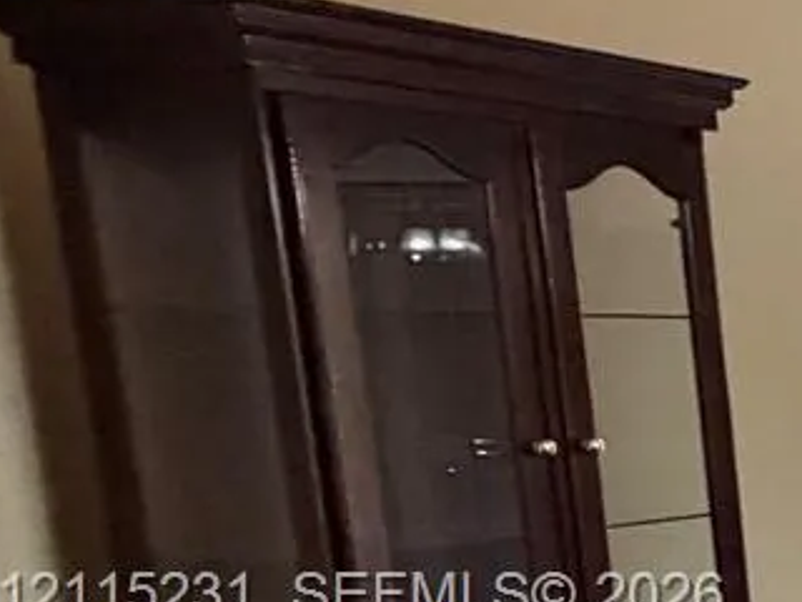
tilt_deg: -9.6
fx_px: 1622
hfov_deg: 15.0
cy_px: 599
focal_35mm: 70
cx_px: 1950
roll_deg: -1.0
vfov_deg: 20.4
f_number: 2.2
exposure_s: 1/60
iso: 400
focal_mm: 2.22
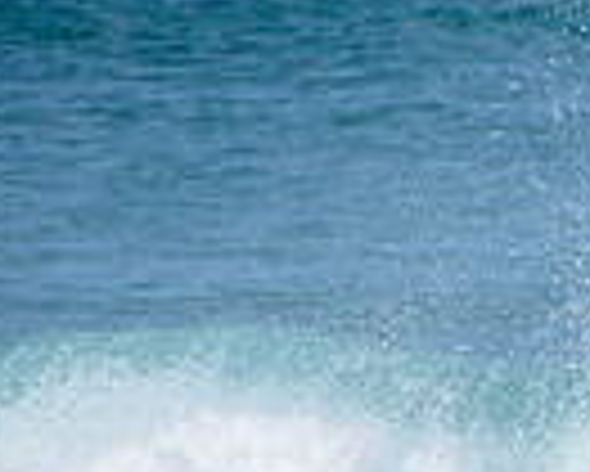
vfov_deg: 0.7
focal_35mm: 2083
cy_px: 465
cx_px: 1275
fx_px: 36400
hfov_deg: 0.9
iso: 250
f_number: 6.3
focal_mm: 500
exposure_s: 1/2500
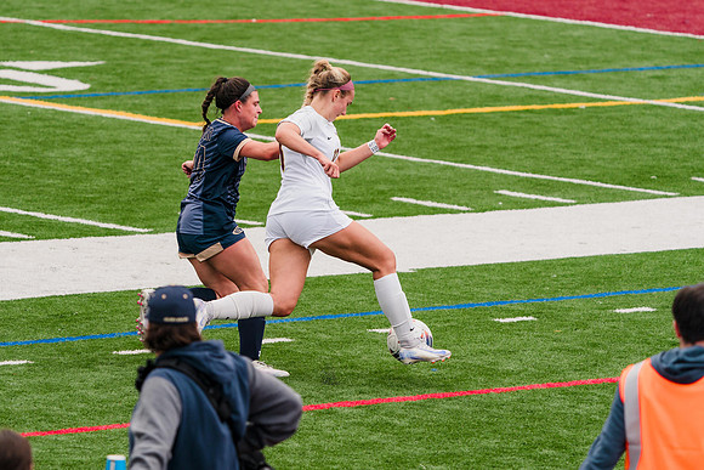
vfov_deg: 3.9
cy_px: 189
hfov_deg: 5.9
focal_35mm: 350
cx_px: 283
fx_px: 6853
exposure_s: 1/1600
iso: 500
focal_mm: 293
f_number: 5.6
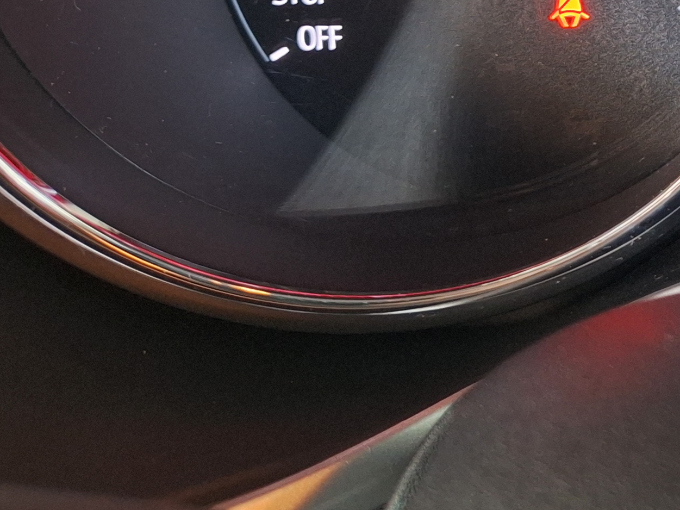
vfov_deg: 18.1
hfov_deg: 21.2
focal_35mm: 75
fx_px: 1473
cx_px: 1071
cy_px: -184
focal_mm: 5.54
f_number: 1.8
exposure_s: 1/20
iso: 400
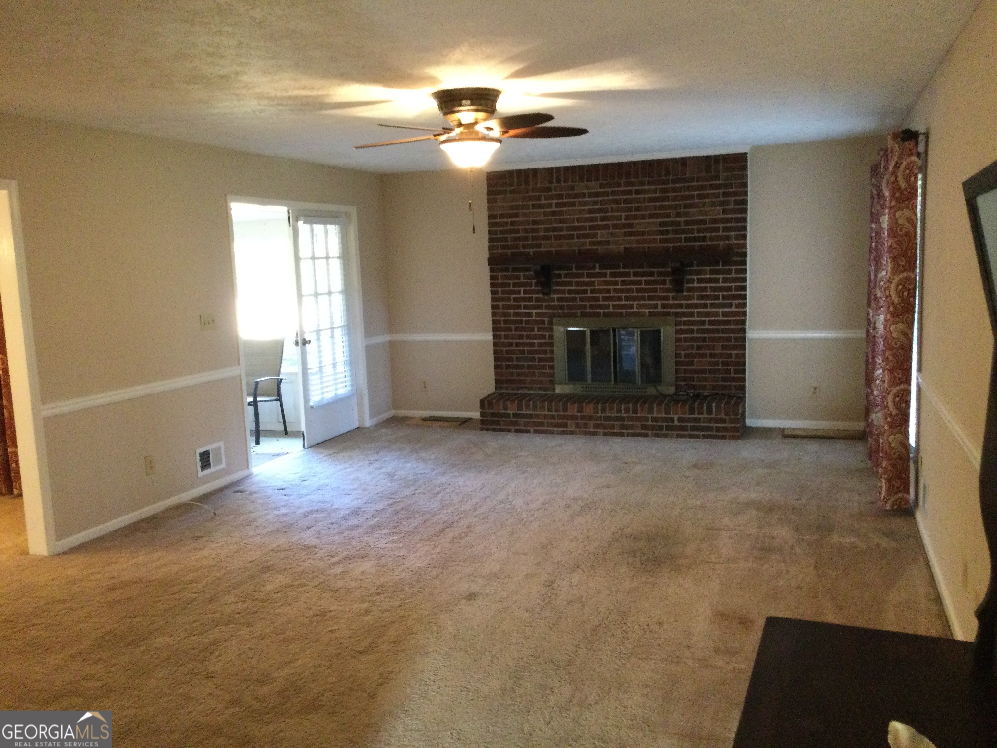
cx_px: 498
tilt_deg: -5.6
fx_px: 893
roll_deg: +1.4
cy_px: 374
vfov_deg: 45.4
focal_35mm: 31
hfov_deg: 58.4
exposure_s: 1/17
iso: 200
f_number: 2.4
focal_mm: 3.3
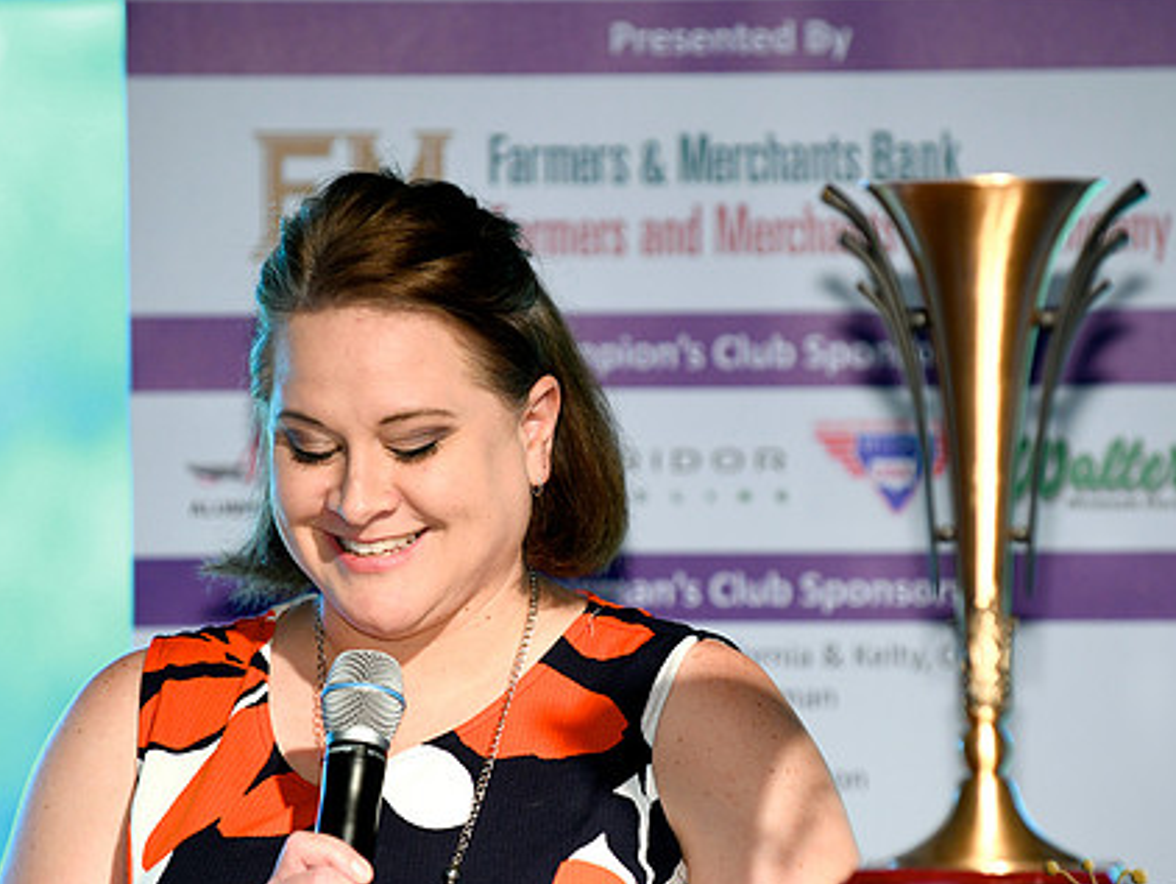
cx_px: 608
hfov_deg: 7.9
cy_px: 501
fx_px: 8532
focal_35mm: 251
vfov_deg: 5.9
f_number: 4
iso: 800
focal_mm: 190
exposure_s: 1/160
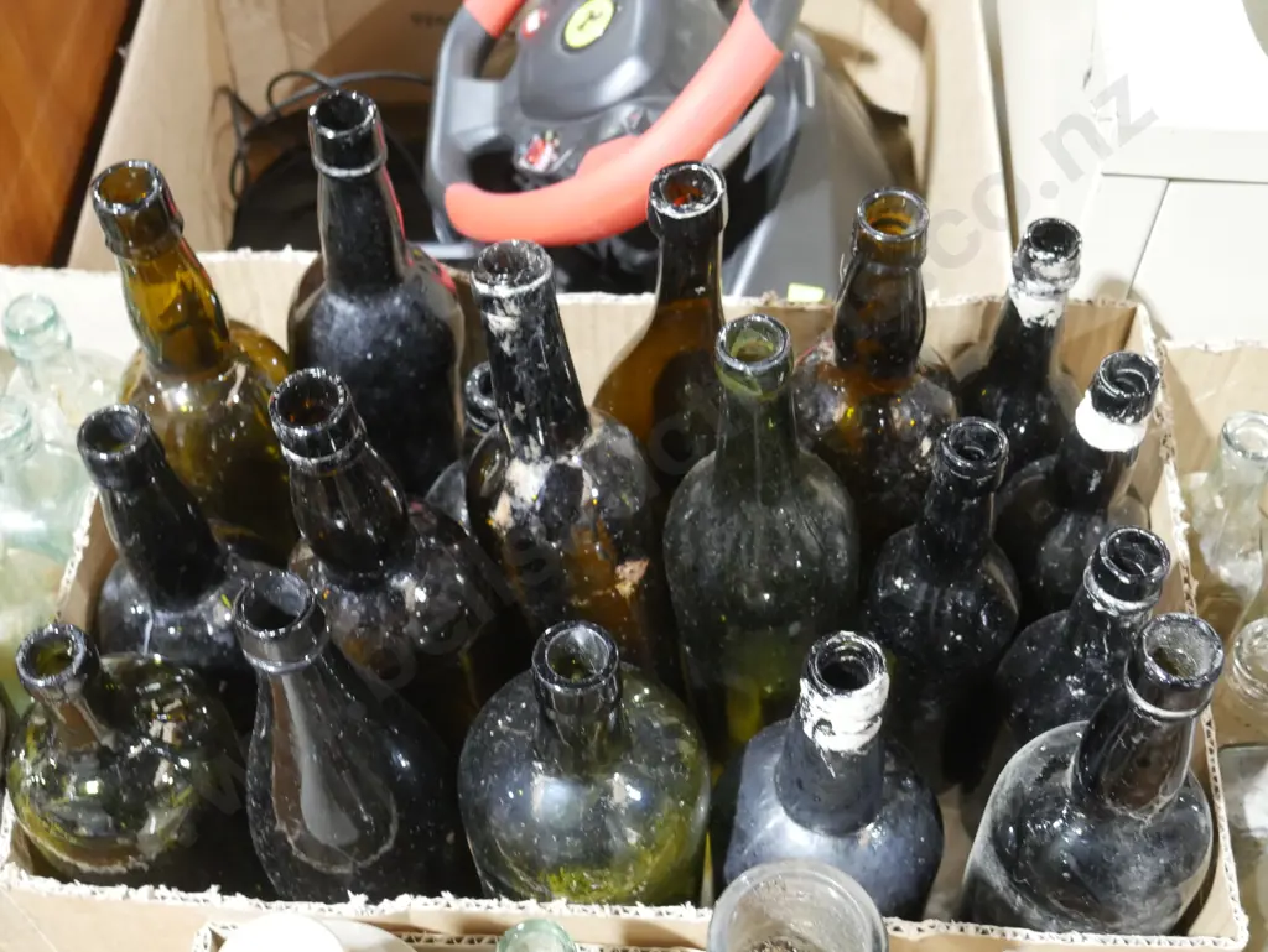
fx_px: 1759
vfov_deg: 30.3
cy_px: 476
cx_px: 634
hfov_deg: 39.6
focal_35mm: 48
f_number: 5.2
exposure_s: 1/40
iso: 3200
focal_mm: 24
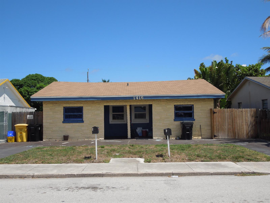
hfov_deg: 52.6
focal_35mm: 35
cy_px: 102
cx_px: 135
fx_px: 273
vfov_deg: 40.7
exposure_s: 1/400
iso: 100
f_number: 7.4
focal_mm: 6.3
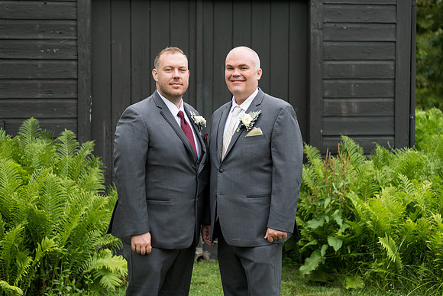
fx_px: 862
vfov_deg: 19.5
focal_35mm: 70
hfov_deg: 28.8
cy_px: 148
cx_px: 222
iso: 64
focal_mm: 70
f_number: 2.8
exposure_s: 1/200
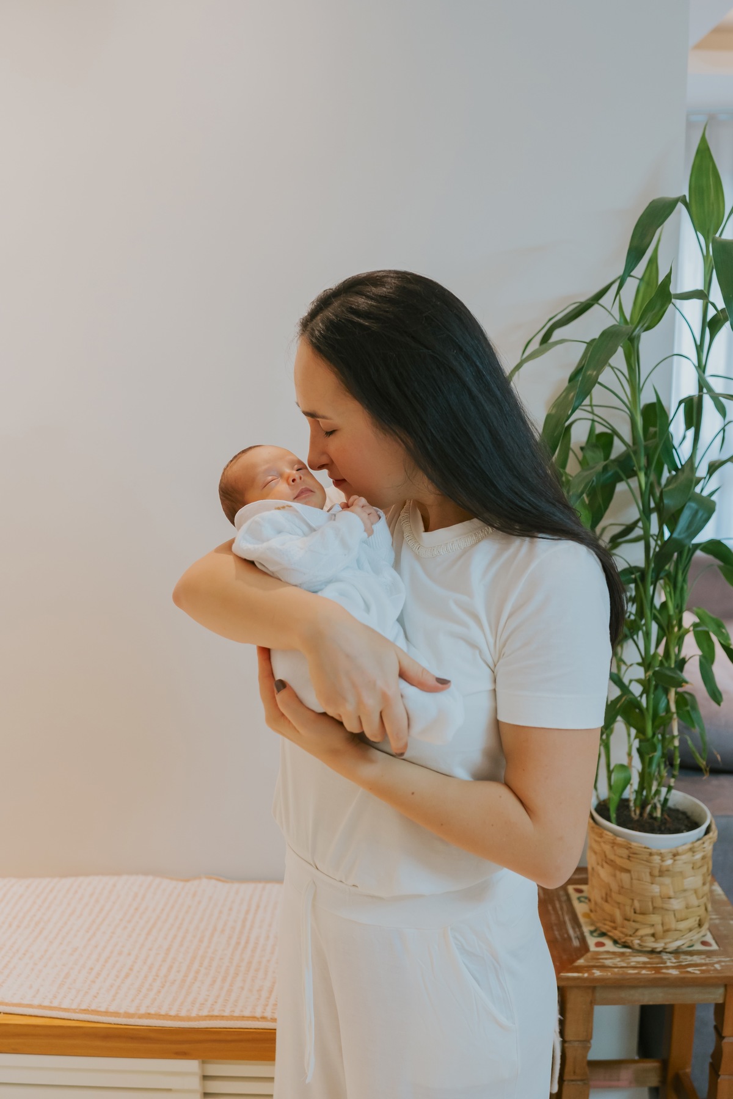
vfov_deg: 54.4
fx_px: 1069
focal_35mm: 35
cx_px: 366
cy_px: 550
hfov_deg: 37.9
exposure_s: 1/160
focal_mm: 35
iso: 1600
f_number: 3.2
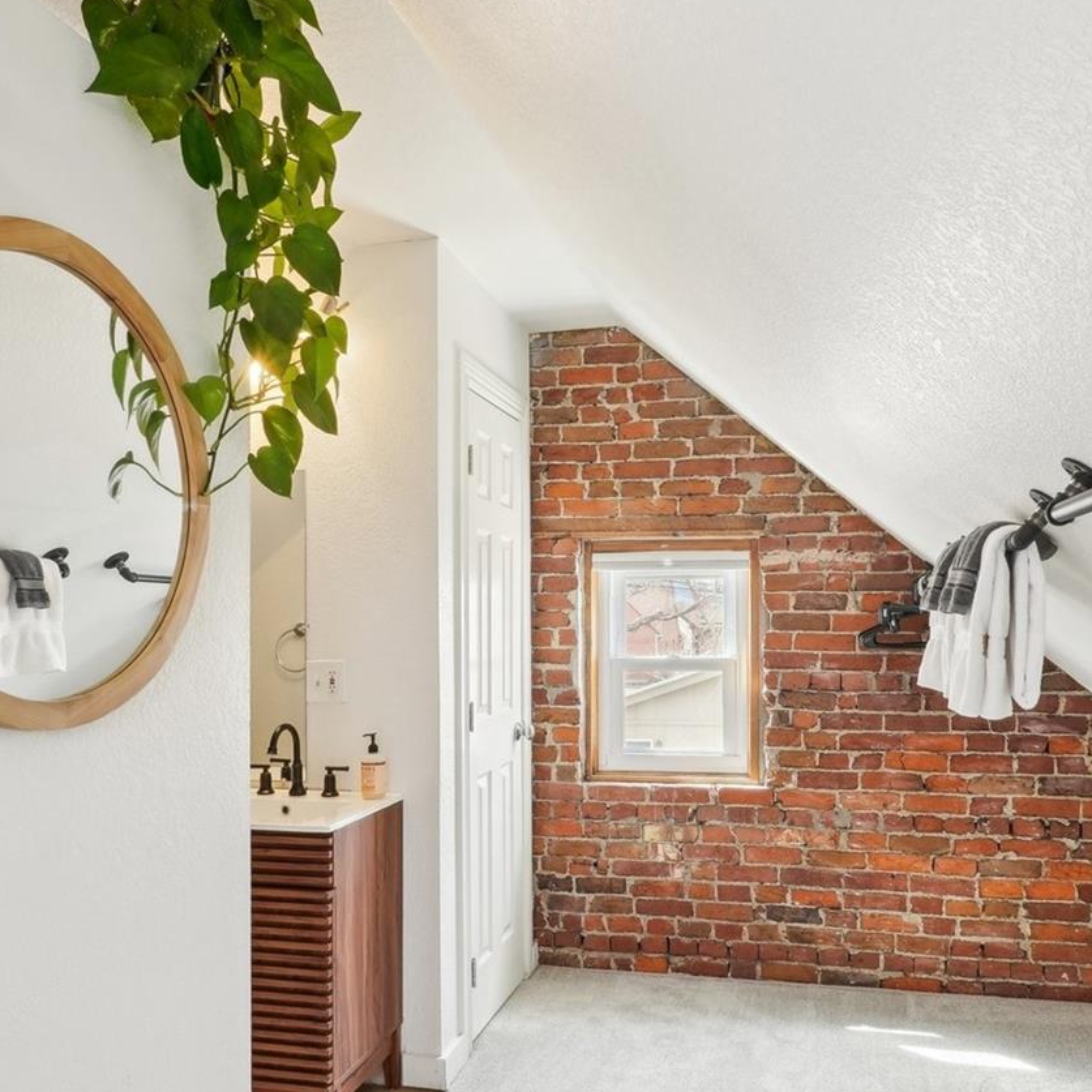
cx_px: 592
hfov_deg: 59.3
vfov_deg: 59.3
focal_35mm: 27
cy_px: 596
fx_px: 957
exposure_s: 1/20
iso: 400
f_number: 8
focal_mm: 11
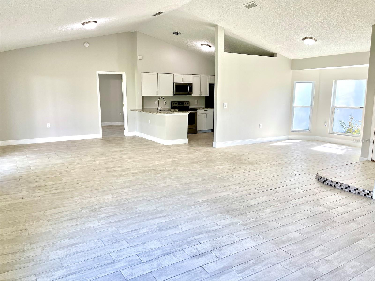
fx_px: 282
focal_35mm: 26
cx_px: 188
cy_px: 140
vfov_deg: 53.1
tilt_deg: -9.6
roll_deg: -0.3
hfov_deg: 67.3
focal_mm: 5.1
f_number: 1.6
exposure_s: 1/129
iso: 64
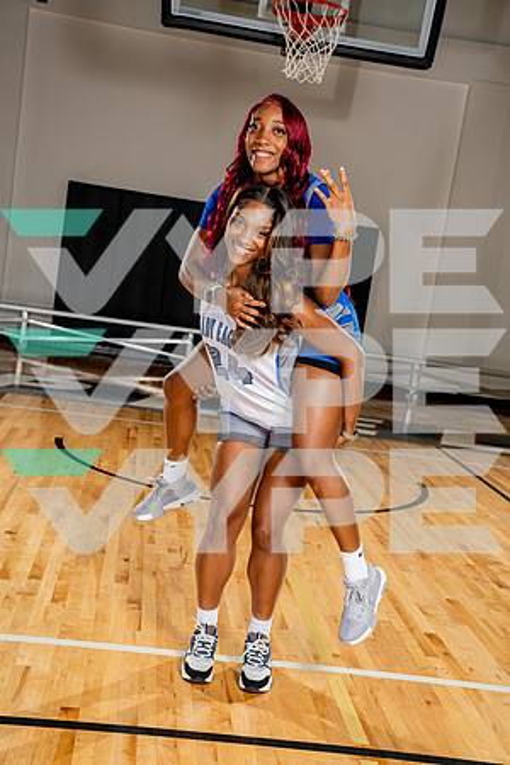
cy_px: 382
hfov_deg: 27.5
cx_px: 255
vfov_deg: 40.3
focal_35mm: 49
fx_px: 1041
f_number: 5.6
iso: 200
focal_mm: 49
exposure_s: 1/250
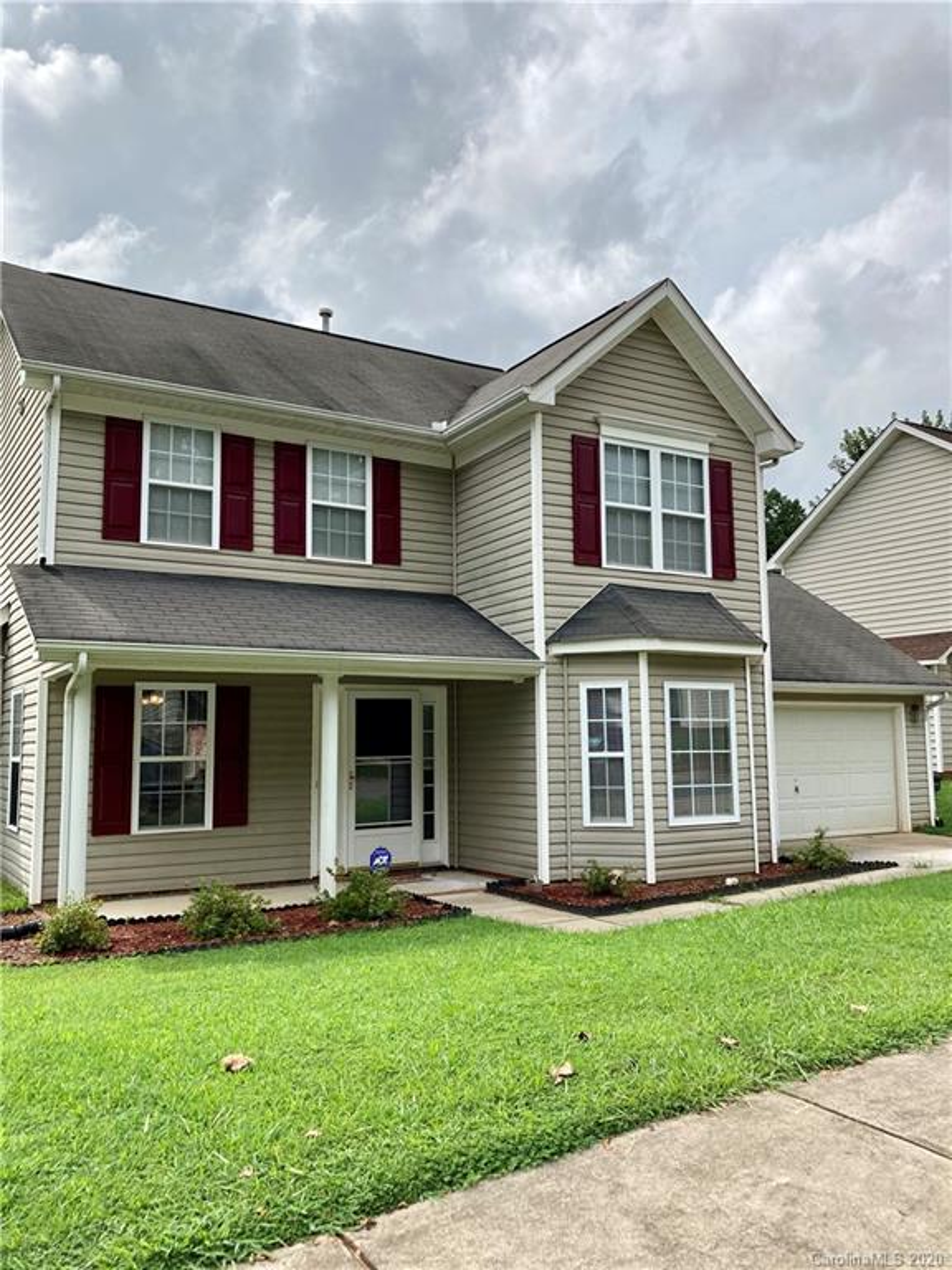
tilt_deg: +7.3
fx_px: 1027
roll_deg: -1.2
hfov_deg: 49.7
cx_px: 476
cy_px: 635
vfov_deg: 63.4
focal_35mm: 28
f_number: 1.8
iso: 25
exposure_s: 1/3436
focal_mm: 3.99
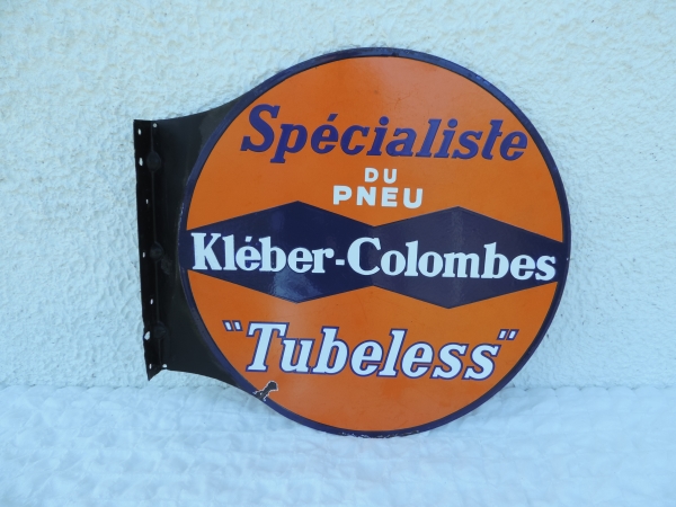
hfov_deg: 71.6
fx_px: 469
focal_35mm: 24
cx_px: 338
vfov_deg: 56.8
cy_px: 254
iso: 80
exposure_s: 1/250
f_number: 3
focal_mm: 4.3
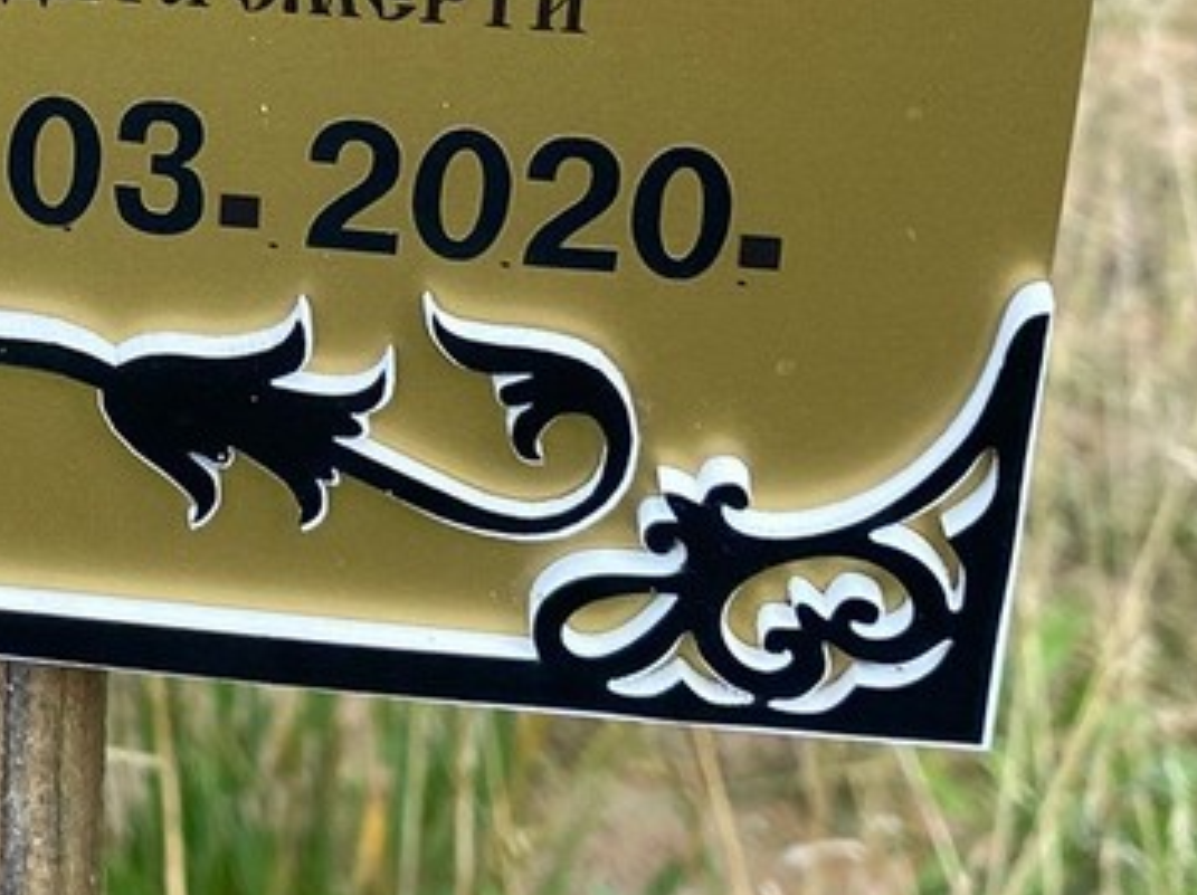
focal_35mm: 105
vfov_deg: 13.5
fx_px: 3627
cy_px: -308
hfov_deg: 17.8
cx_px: -235
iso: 32
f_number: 1.8
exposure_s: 1/719
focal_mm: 4.25
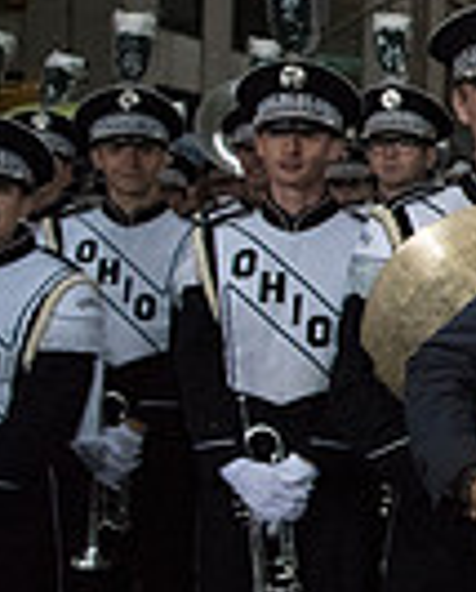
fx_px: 1720
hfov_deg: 12.2
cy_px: 287
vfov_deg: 19.5
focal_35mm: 98
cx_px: 1183
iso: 10000
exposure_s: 1/4000
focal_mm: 24
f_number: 4
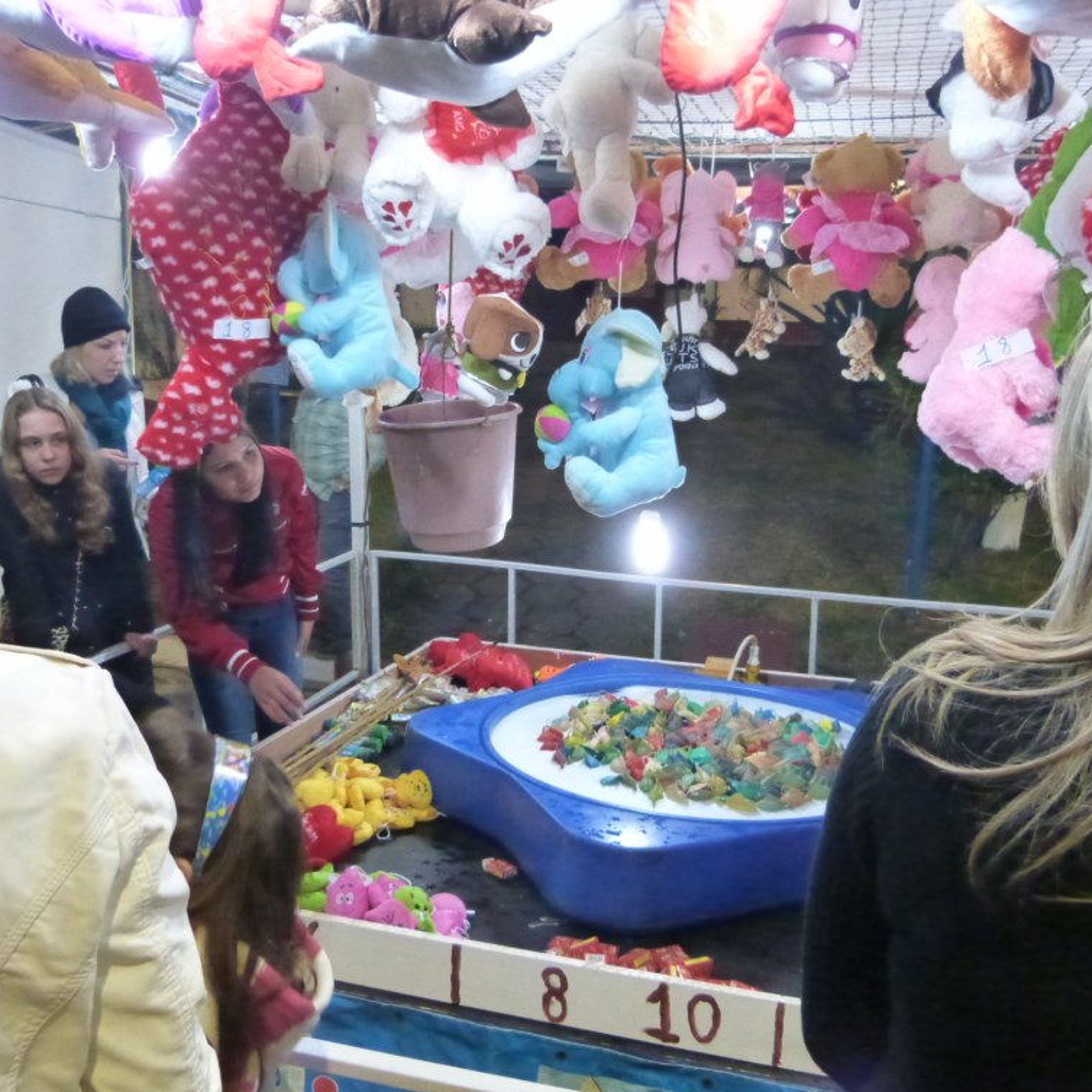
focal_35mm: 30
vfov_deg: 54.0
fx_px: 1071
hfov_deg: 54.0
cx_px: 553
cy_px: 555
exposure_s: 1/60
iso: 1250
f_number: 2.8
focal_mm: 4.5
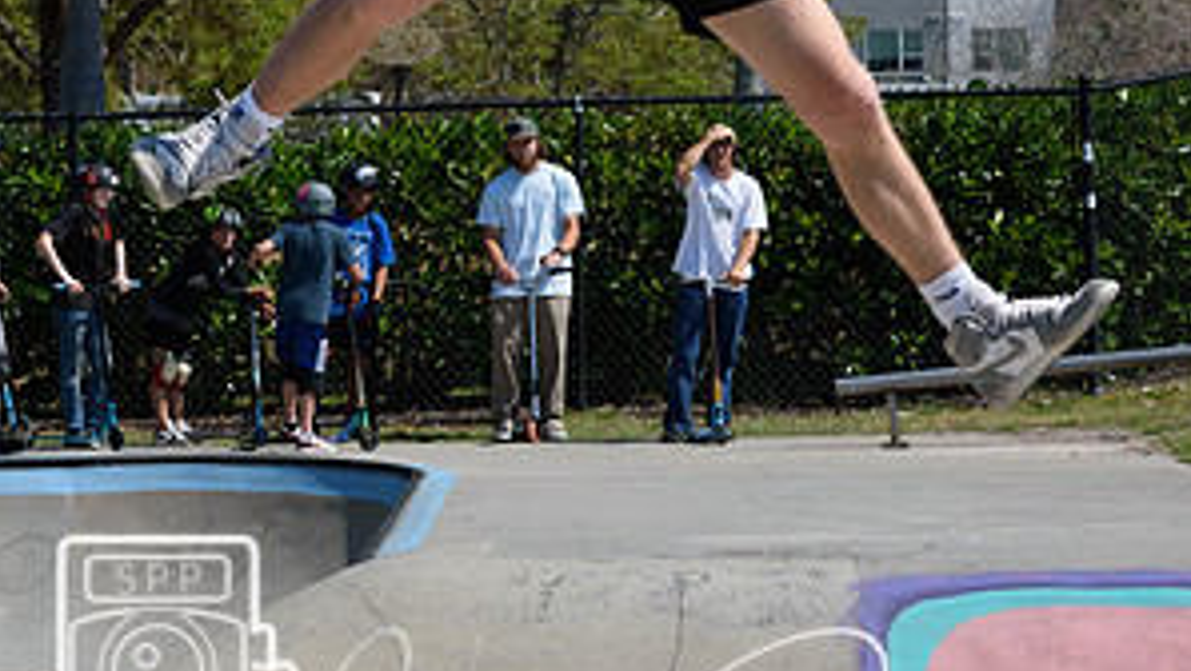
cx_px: 596
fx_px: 5624
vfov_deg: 6.8
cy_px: 52
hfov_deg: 12.1
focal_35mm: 178
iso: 200
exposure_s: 1/1000
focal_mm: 75
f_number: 8
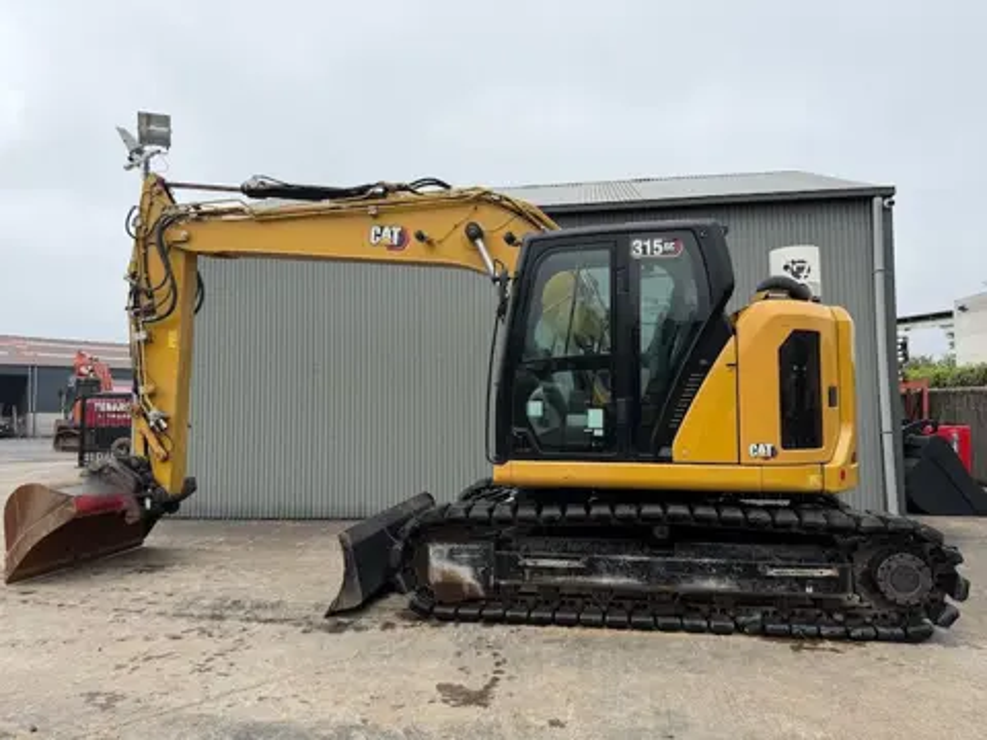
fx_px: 684
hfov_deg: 71.6
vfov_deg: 56.8
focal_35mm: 24
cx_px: 494
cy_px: 370
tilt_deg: +3.7
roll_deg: +0.7
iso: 80
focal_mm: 6.76
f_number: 1.78
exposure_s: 1/1949
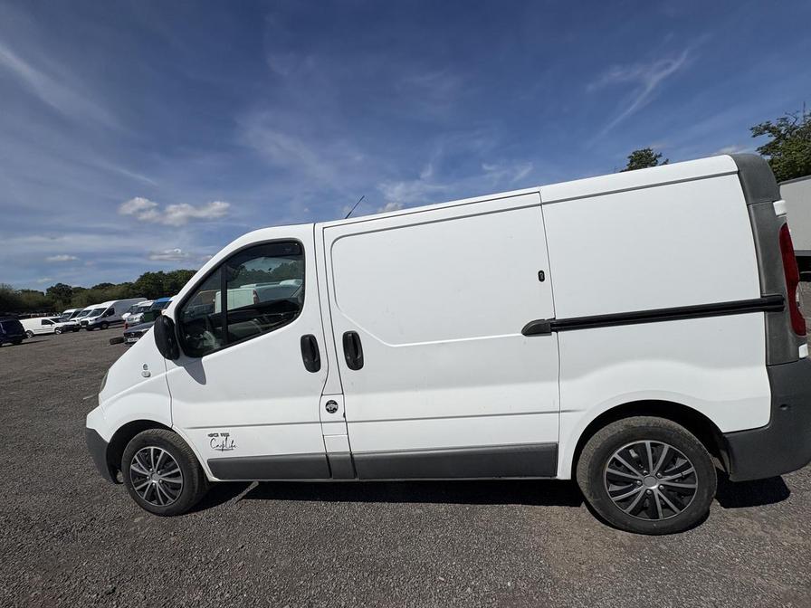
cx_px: 406
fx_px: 328
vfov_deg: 85.7
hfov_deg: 102.1
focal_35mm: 14
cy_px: 304
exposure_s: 1/7299
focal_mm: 2.22
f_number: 2.2
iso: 40
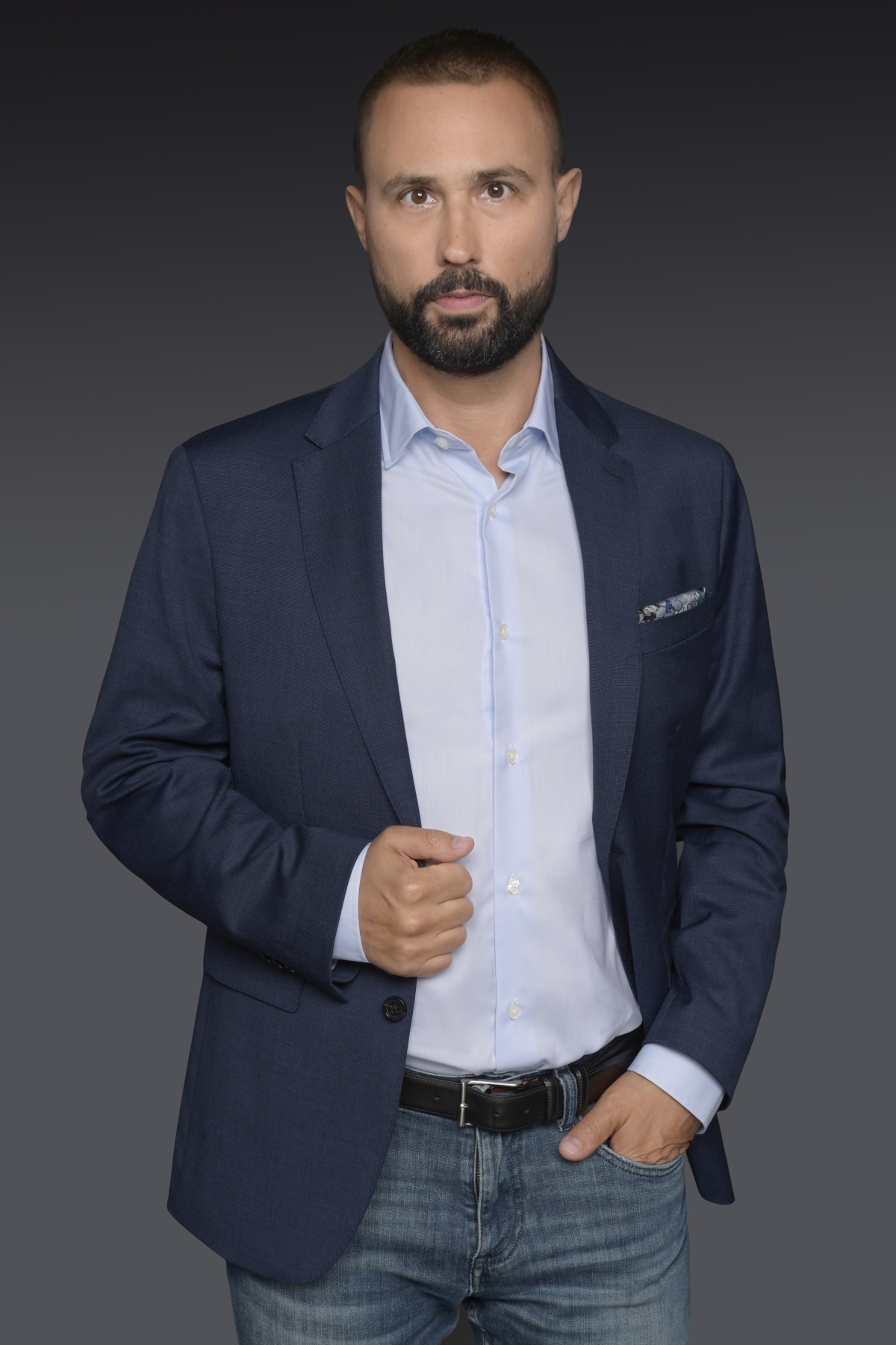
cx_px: 448
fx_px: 3080
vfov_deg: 24.6
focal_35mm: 82
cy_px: 672
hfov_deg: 16.6
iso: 125
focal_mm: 55
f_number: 7.1
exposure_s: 1/125
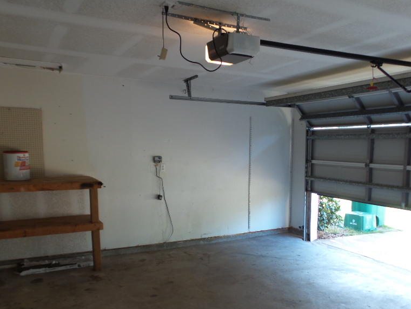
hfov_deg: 58.3
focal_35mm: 31
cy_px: 190
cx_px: 224
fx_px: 368
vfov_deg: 45.1
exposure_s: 1/30
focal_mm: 4.1
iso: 125
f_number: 2.8
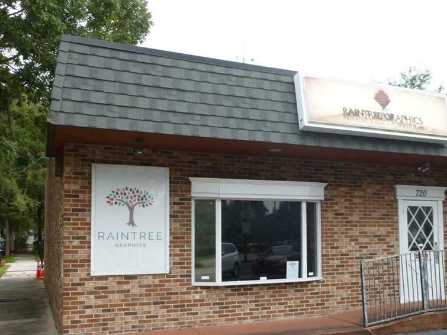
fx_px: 491
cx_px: 290
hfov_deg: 48.3
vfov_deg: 37.5
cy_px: 209
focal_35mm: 38
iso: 100
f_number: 3.3
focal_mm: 5
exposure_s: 1/200
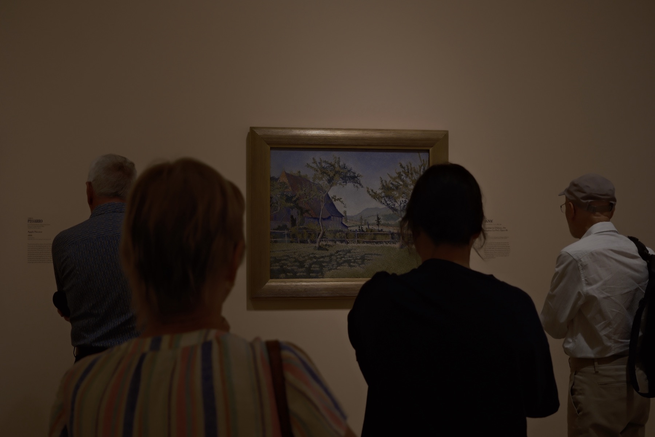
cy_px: 218
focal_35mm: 35
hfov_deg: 54.4
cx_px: 328
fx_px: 637
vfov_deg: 37.8
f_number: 2.8
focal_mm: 23
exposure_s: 1/27
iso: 125
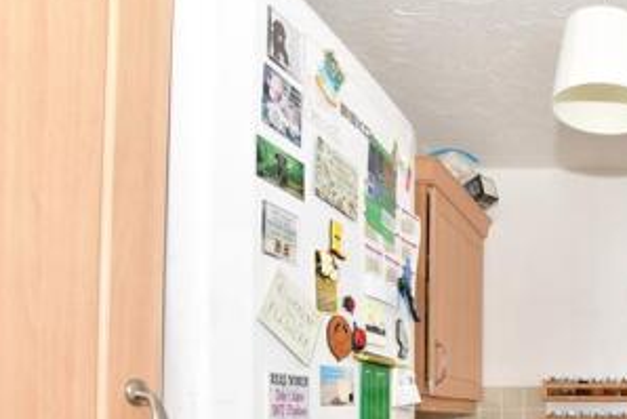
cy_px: 412
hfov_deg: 45.0
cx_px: 671
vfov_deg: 36.3
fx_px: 575
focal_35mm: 33
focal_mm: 10
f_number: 8
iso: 400
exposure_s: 1/40
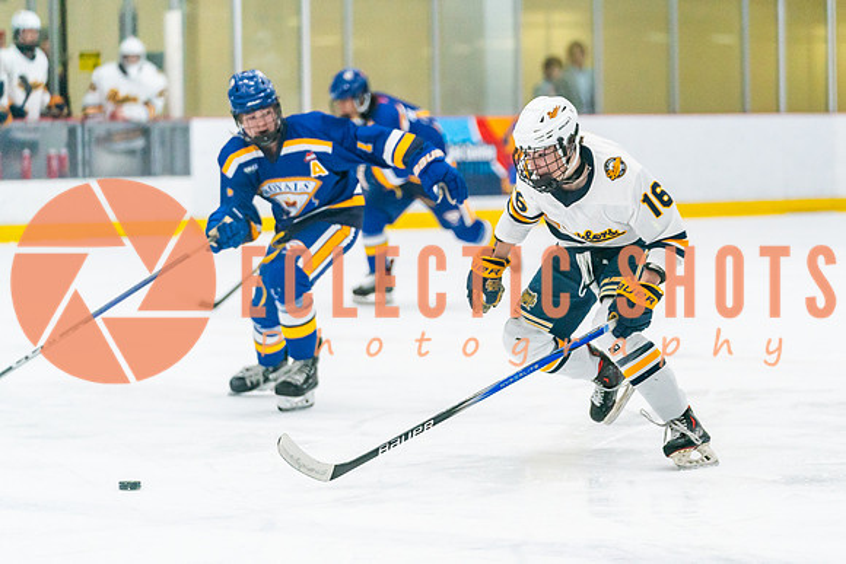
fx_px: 4303
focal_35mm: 183
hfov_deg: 11.2
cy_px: 282
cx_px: 561
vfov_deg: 7.5
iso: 3200
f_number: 2.8
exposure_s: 1/1250
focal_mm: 138
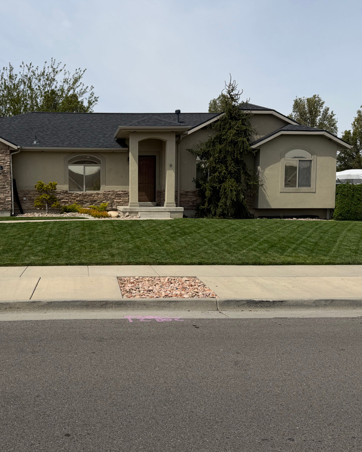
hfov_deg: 44.6
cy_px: 230
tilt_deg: -3.9
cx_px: 101
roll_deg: +0.2
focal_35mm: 32
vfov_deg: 55.7
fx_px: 429
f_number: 1.78
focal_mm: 6.76
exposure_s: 1/8130
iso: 80
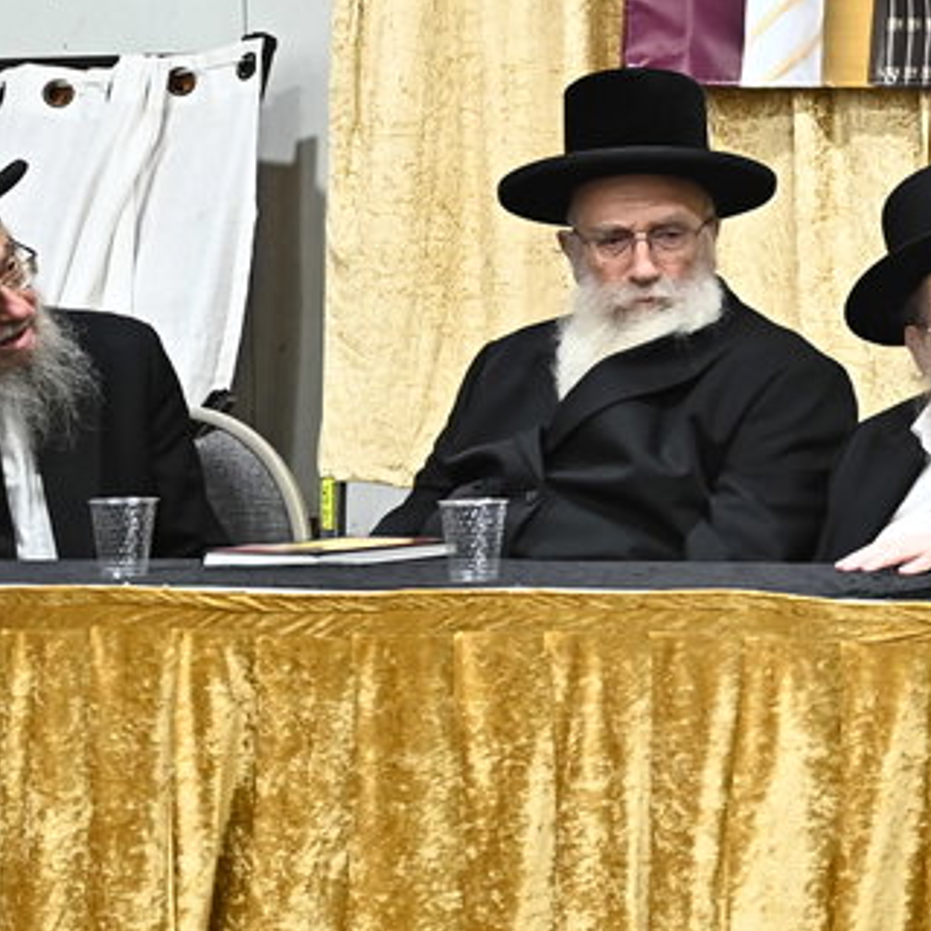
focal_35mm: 134
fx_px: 4077
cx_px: 1708
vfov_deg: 13.0
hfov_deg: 11.9
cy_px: 159
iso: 1600
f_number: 3.5
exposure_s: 1/200
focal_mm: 36
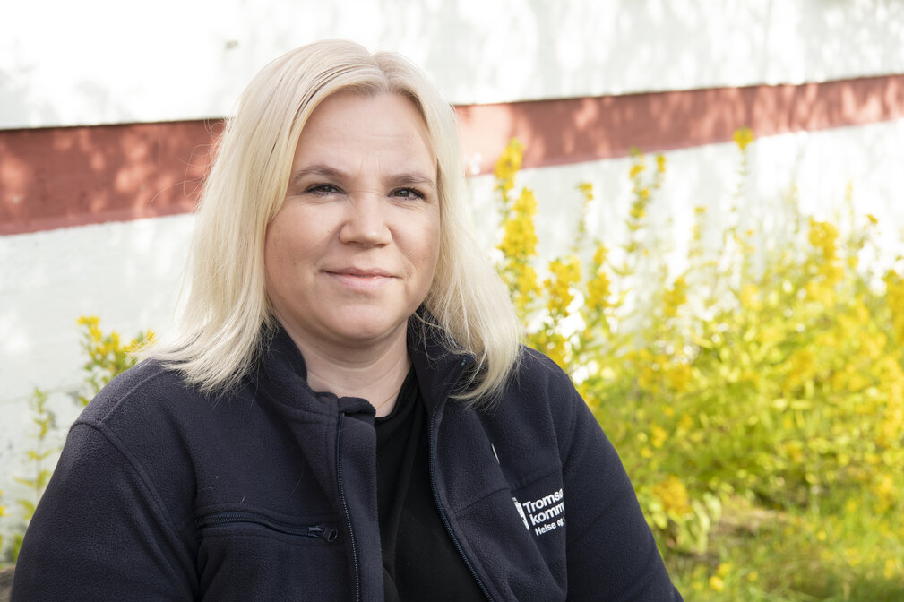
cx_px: 452
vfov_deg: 20.6
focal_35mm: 66
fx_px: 1657
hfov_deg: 30.5
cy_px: 304
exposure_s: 1/320
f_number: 8
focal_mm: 65
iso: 400
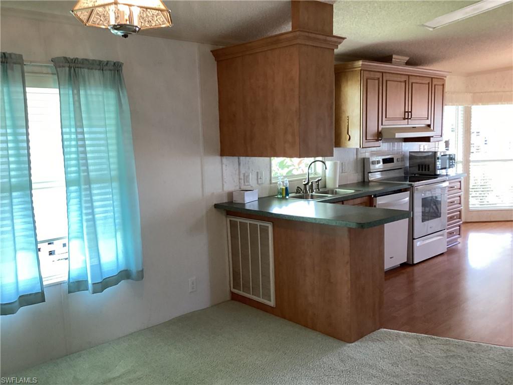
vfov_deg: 45.4
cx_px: 256
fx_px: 459
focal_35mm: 31
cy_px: 192
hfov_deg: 58.4
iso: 100
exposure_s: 1/60
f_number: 2.4
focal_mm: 3.3
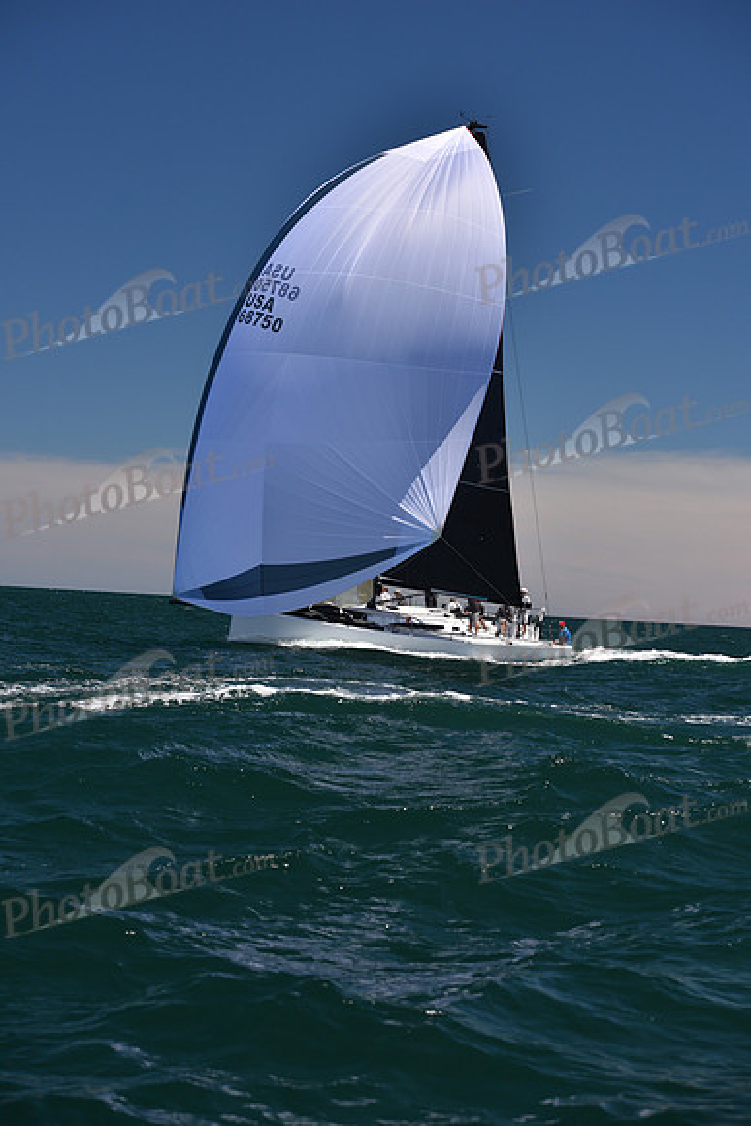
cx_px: 376
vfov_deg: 28.8
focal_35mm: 70
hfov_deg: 19.5
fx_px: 2189
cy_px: 563
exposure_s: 1/800
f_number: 5.6
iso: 250
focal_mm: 70
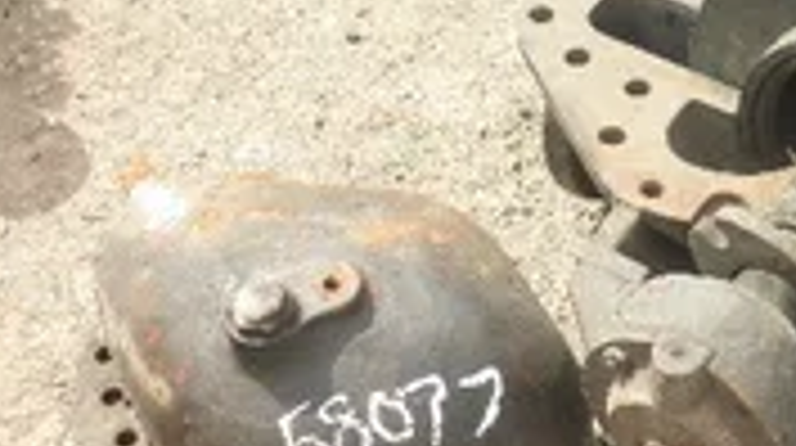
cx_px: 742
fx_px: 1454
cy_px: 414
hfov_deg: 29.2
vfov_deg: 17.1
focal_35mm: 69
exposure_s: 1/320
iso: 64
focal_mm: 5
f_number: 3
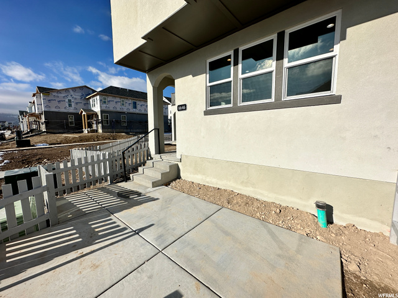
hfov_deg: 102.1
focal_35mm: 14
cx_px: 199
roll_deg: +1.2
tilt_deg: -6.0
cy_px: 149
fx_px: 161
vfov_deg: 85.7
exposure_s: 1/6494
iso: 50
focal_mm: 2.22
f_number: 2.2
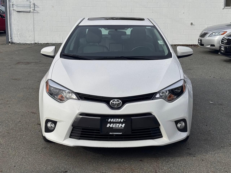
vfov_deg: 30.3
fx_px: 320
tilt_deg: -9.8
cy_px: 86
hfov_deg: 39.7
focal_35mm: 48
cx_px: 116
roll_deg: +0.0
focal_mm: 6.76
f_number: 1.78
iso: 64
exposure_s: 1/4049
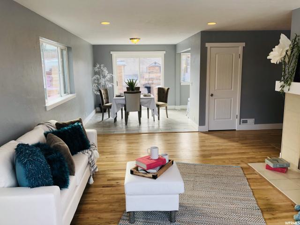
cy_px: 112
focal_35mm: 28
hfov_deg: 63.4
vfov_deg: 49.7
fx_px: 243
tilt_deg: -9.3
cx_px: 150
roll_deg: +1.4
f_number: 1.8
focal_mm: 4
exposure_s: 1/120
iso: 32
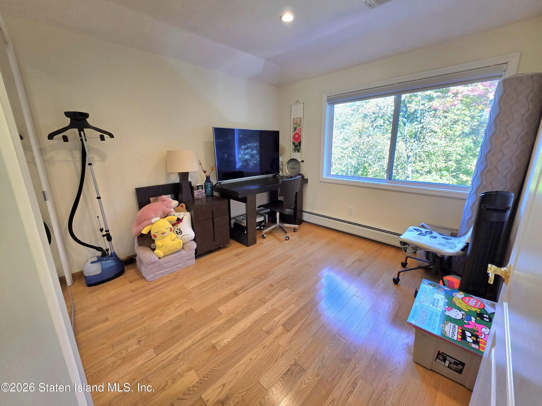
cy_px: 203
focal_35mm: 13
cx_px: 271
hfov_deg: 106.2
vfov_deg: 89.9
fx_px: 204
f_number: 1.9
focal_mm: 2.2
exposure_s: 1/120
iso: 64
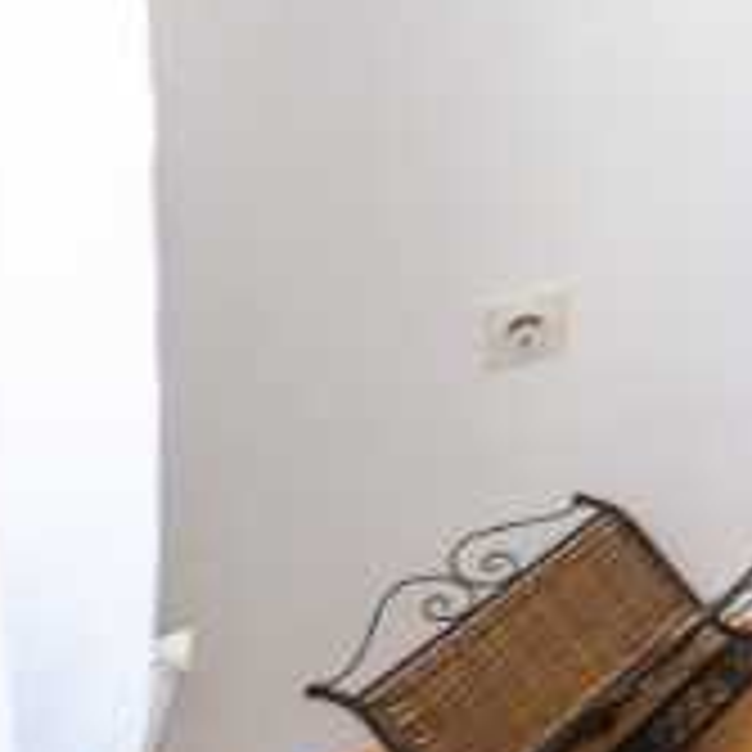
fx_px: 1819
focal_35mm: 74
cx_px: 2184
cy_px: -522
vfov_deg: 19.0
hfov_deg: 12.0
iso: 400
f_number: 4
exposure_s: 1/100
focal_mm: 7
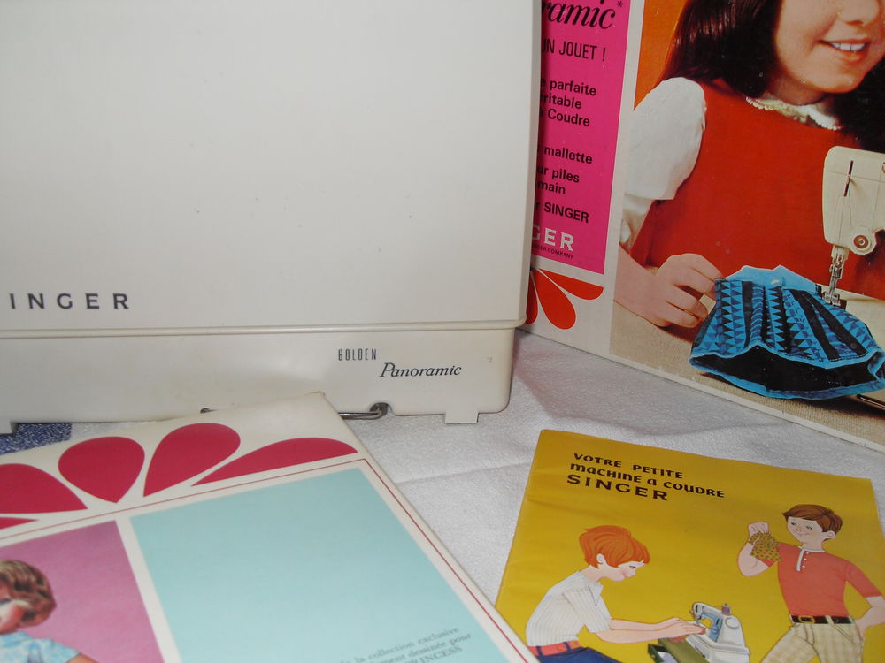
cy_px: 332
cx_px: 442
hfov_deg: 50.1
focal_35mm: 37
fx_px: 946
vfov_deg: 38.7
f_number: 2.8
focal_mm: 6.3
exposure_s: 1/45
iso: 100
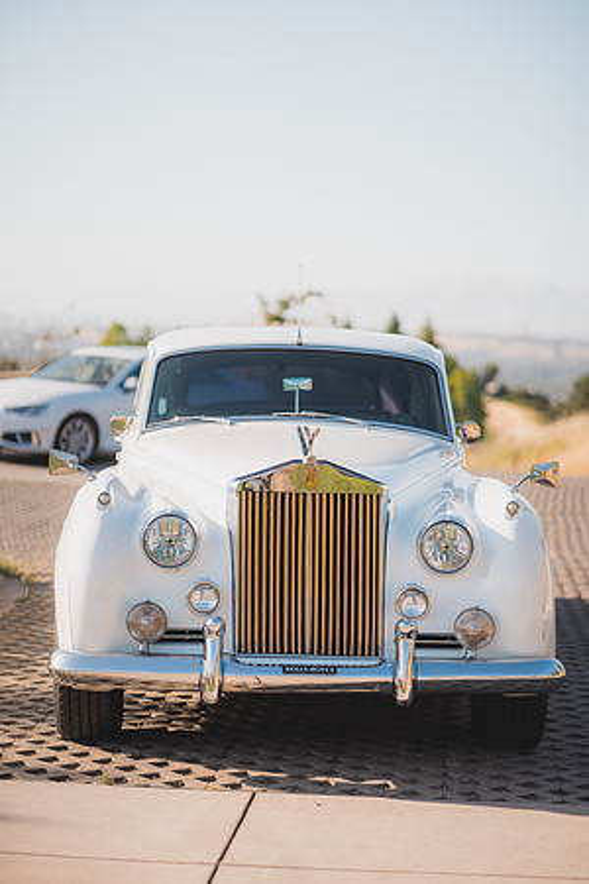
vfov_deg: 23.9
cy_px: 442
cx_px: 294
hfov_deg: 16.1
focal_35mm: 85
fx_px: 2086
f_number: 1.8
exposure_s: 1/2500
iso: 125
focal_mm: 85
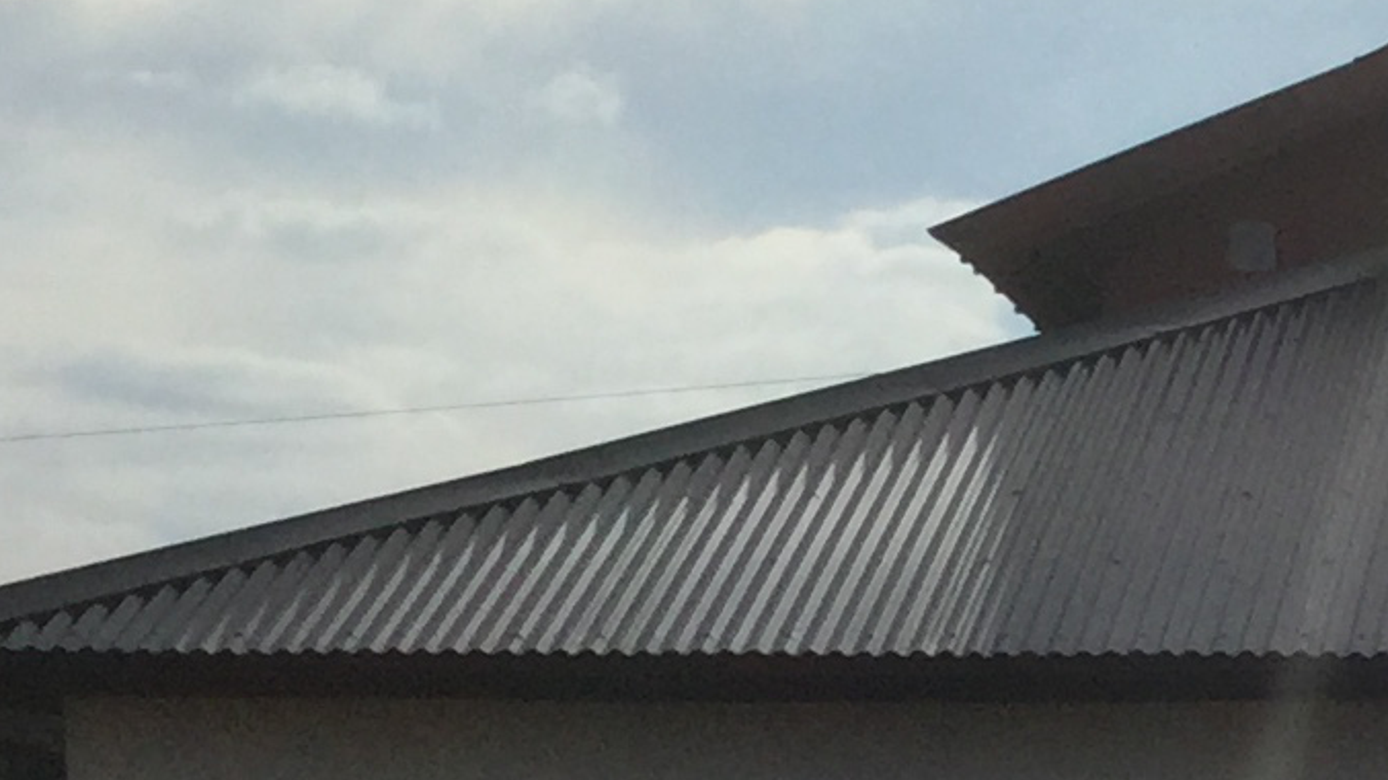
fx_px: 5998
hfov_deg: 12.6
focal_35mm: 163
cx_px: 1983
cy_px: 1371
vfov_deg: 7.2
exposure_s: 1/3891
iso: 25
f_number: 2.4
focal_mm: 3.3
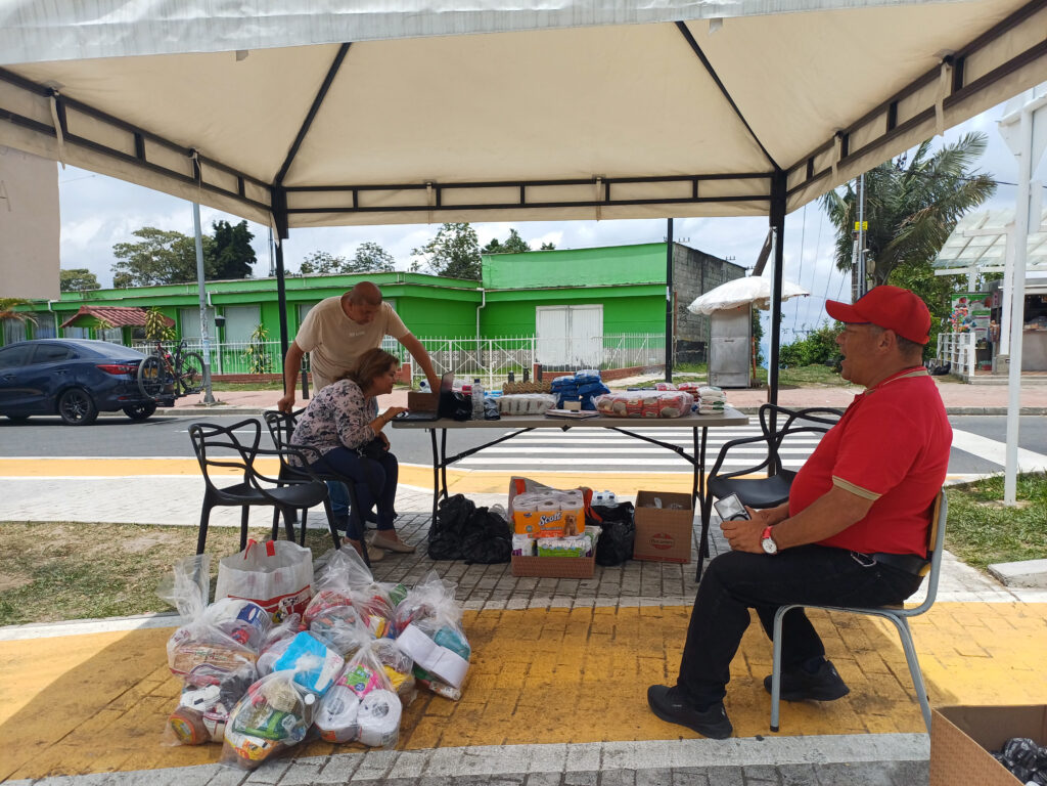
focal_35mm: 25
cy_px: 393
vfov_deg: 54.9
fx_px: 756
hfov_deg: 69.4
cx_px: 524
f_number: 1.8
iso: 50
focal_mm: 4.65
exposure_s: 1/1460
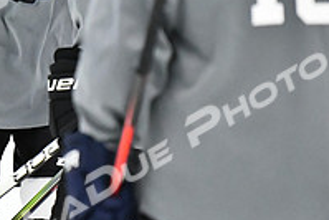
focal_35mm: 763
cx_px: -58
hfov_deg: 2.7
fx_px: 6982
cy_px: 6
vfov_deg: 1.8
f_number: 2.8
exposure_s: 1/1250
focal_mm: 175
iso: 5000
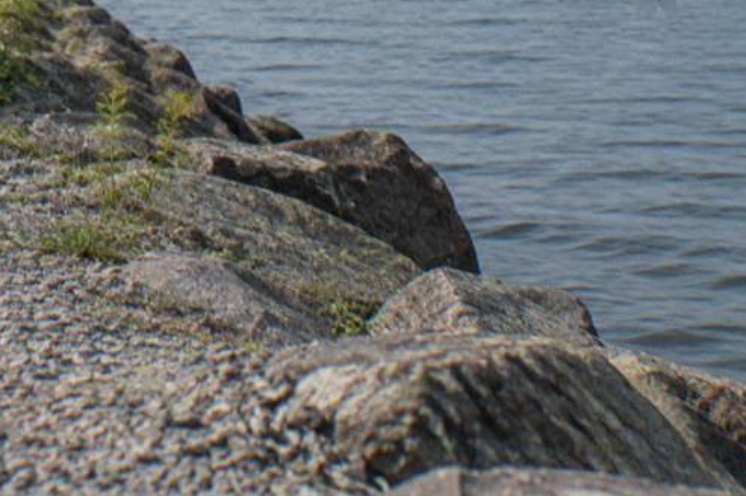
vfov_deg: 18.8
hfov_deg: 28.0
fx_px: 1470
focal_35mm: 71
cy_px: 33
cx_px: 162
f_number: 8
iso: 320
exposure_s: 1/1000
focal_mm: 35
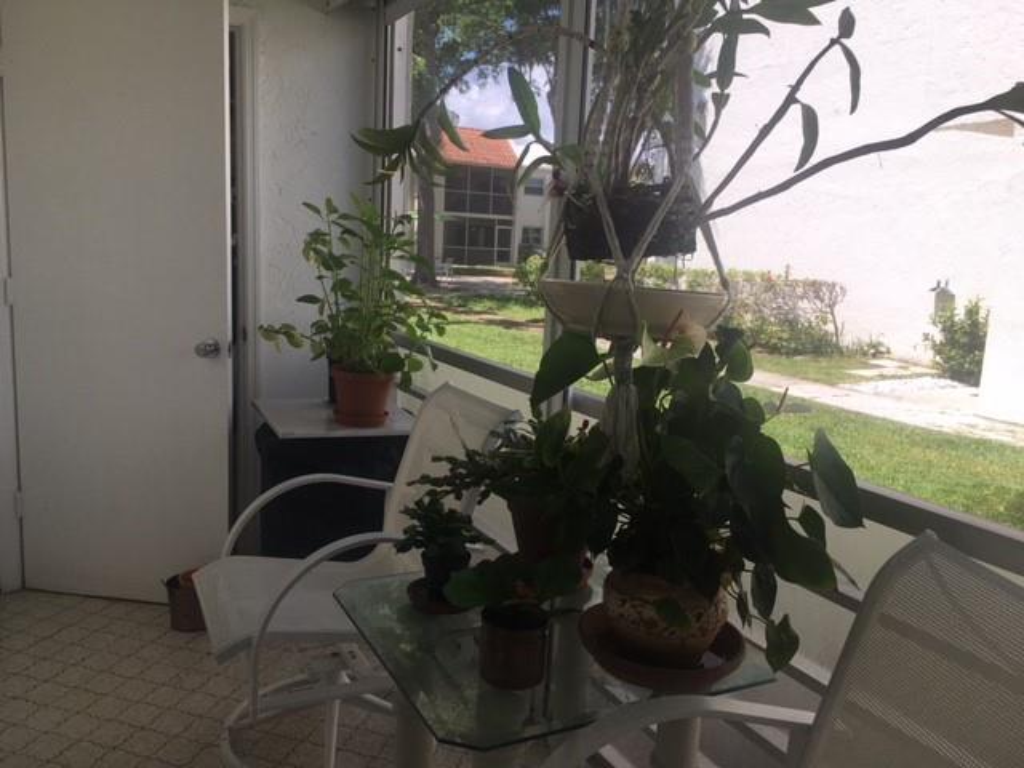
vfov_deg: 48.2
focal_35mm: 29
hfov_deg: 61.7
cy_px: 384
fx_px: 858
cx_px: 512
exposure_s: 1/519
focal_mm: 4.15
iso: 25
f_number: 2.2
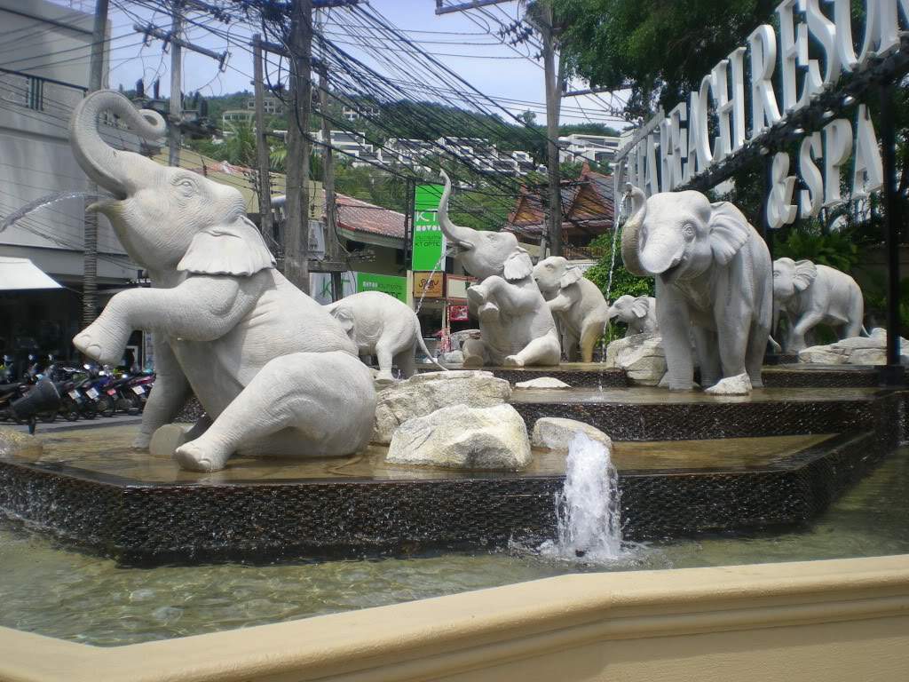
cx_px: 454
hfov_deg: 49.0
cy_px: 341
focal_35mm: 38
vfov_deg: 37.7
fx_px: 998
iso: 50
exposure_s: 1/337
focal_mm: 6.3
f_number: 4.6
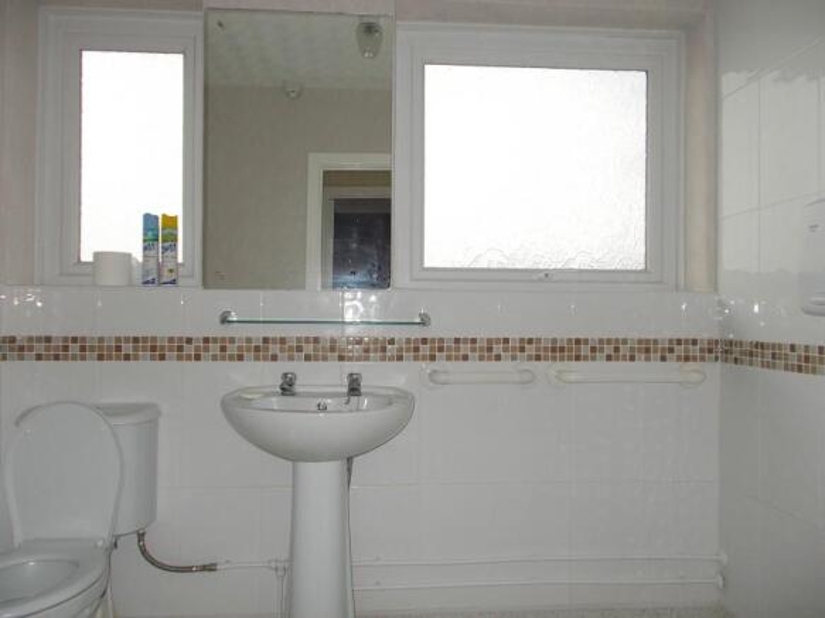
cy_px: 309
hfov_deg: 67.3
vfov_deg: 53.0
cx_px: 412
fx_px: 620
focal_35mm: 26
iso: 80
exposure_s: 1/100
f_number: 3.2
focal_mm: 4.6
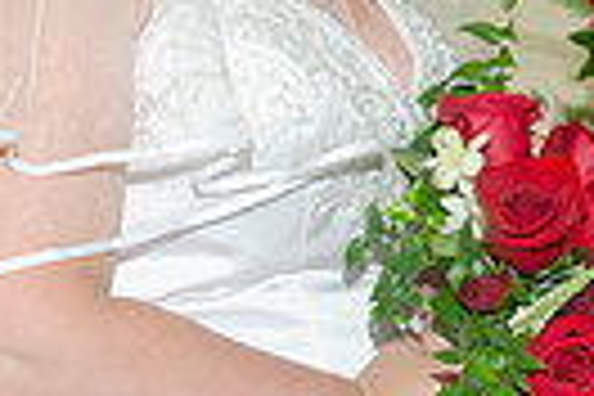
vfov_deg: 8.0
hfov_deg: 11.7
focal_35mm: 171
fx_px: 2821
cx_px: 752
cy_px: -36
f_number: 5.6
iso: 400
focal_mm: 26
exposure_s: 1/80
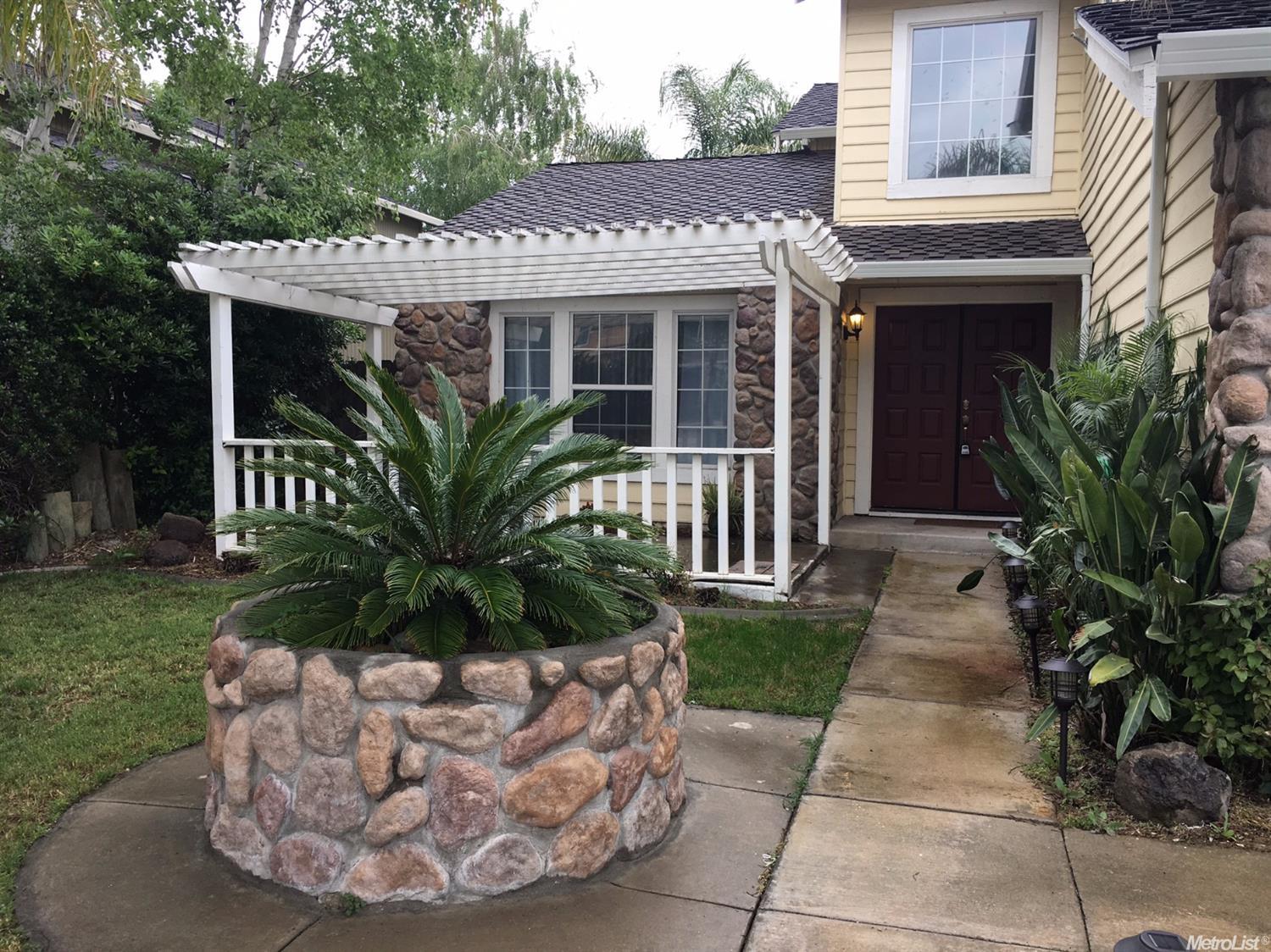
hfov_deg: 61.7
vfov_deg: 48.2
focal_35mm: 29
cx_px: 636
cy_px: 476
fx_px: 1064
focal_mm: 4.15
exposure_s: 1/120
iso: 25
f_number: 2.2
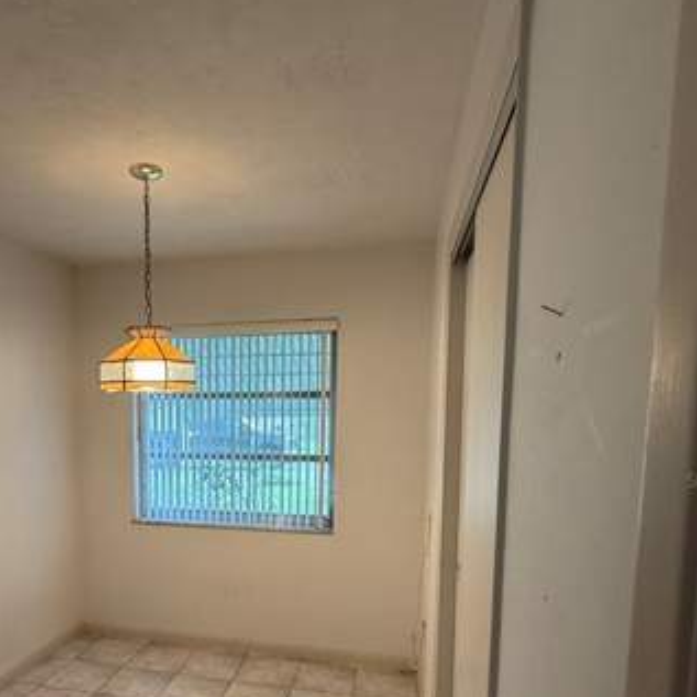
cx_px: 242
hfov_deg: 61.6
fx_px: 570
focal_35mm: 25
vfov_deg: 61.0
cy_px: 479
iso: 250
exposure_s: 1/60
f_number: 2.2
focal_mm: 2.22
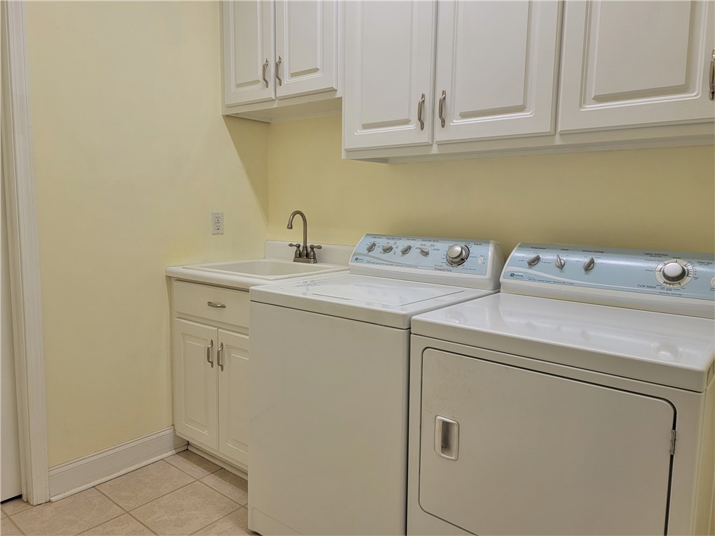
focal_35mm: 24
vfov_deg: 56.8
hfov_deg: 71.6
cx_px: 358
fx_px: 496
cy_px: 268
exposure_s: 1/120
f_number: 1.8
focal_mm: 6.7
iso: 80
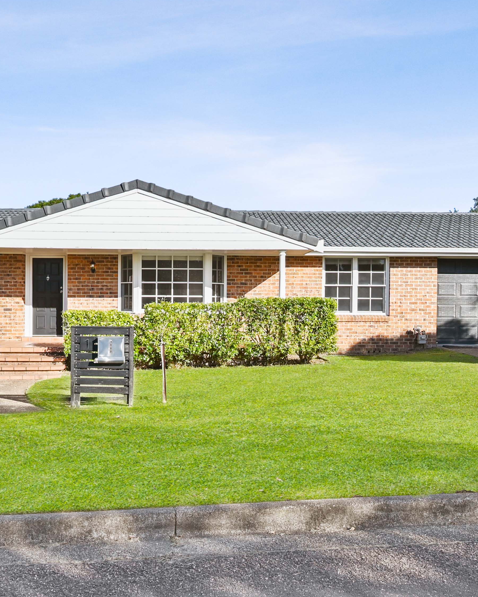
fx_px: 619
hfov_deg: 42.1
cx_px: 204
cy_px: 363
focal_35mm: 35
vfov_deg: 51.1
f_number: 6.3
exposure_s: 1/50
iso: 100
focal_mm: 14
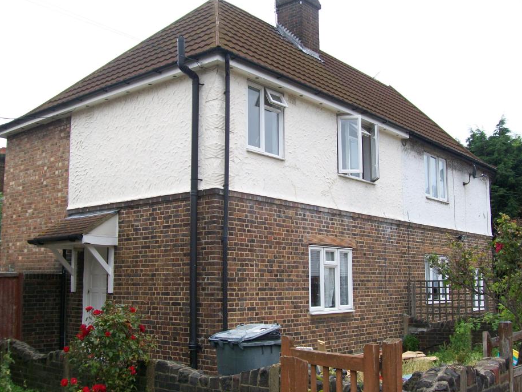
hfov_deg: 49.0
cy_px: 204
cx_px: 270
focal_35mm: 38
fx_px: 573
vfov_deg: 37.7
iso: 64
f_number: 2.7
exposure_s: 1/320
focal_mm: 6.1
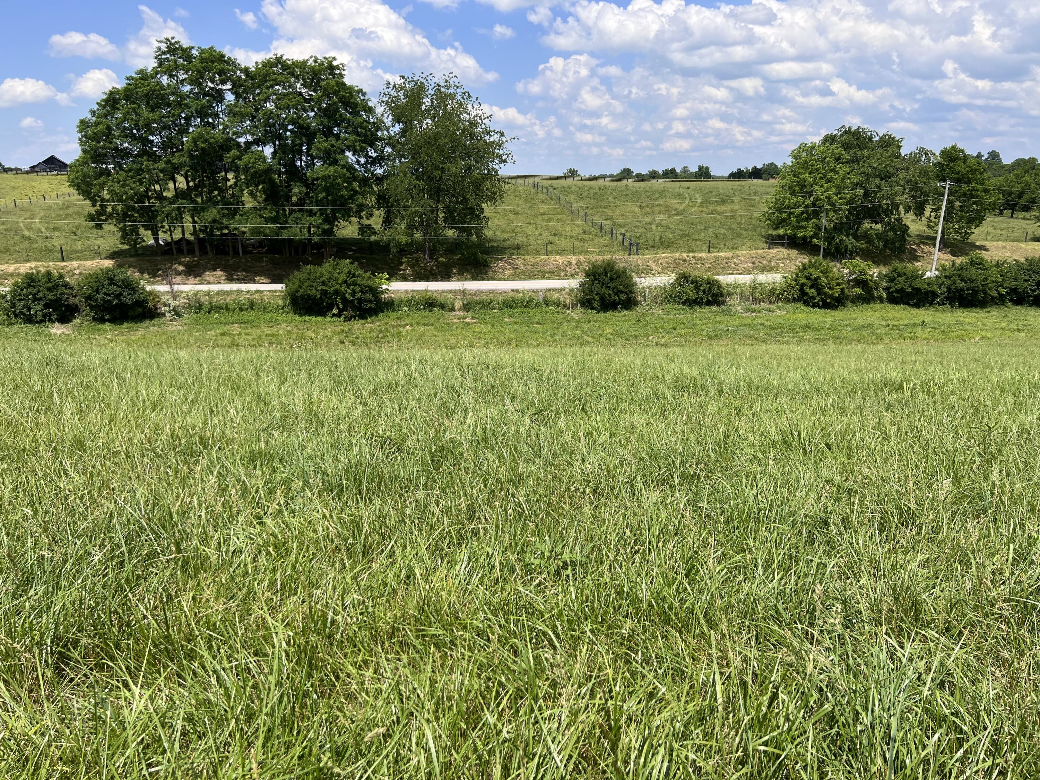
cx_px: 520
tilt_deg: -14.0
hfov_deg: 67.3
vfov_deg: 53.1
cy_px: 390
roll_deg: -1.3
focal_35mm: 26
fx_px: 781
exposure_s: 1/3968
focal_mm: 5.7
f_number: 1.5
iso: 50
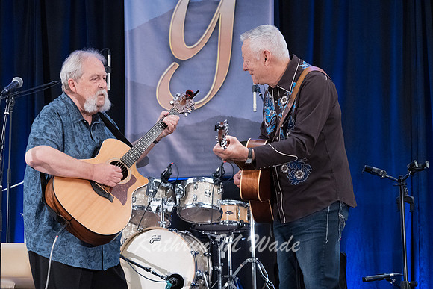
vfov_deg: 14.6
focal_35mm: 94
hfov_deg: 21.7
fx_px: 1131
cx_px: 216
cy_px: 144
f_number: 5.6
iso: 12800
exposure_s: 1/250
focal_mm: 94
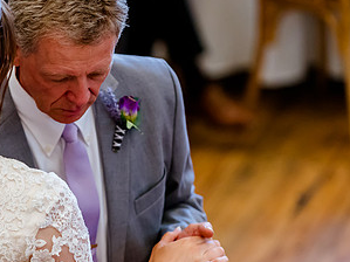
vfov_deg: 5.3
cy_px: 164
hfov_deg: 7.1
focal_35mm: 280
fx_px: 2830
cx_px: 110
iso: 2500
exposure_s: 1/640
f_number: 2.8
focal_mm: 150
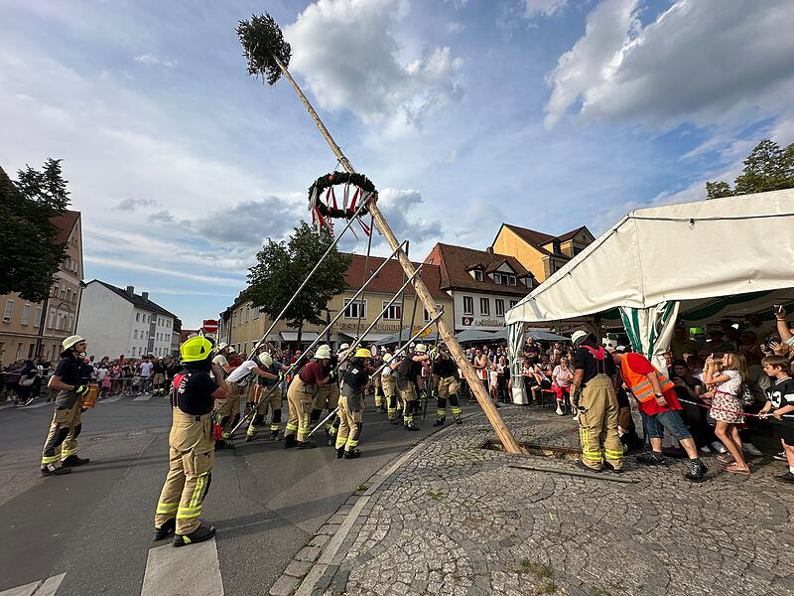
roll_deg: +0.9
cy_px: 298
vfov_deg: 85.7
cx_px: 397
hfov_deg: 102.1
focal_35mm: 14
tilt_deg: +10.1
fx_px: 321
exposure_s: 1/955
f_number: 2.2
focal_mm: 2.22
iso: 40
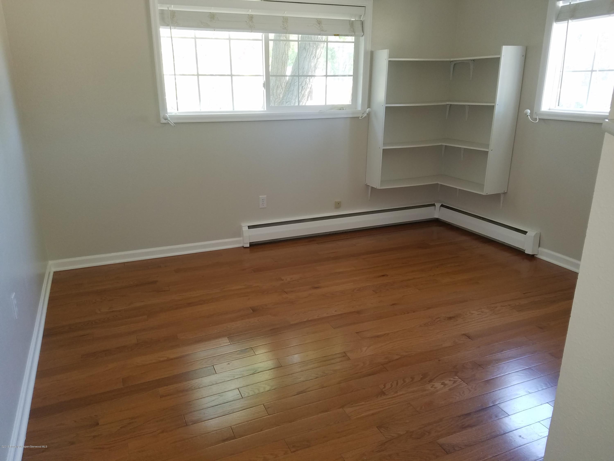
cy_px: 230
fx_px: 461
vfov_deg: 53.1
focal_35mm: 26
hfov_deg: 67.3
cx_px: 307
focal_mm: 4.2
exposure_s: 1/40
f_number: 1.7
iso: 100
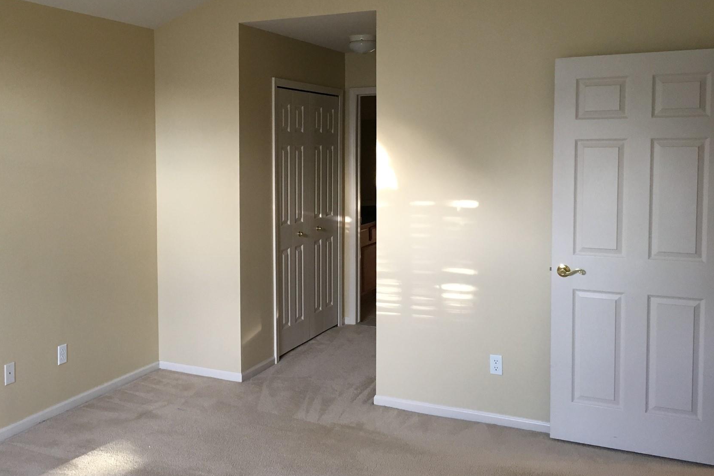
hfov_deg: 51.5
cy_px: 194
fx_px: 734
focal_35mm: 37
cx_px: 278
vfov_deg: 35.8
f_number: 2.2
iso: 100
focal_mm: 4.15
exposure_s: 1/30
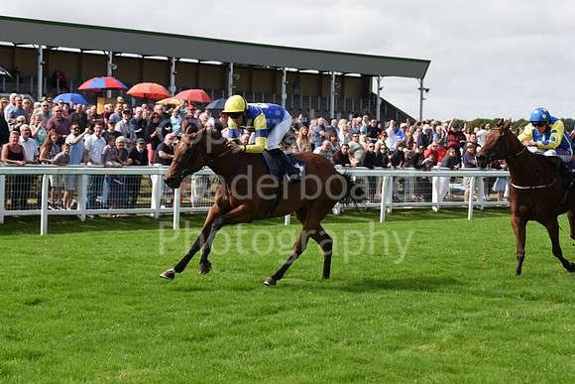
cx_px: 288
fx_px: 1566
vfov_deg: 14.0
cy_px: 192
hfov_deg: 20.8
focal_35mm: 98
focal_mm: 98
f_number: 6.3
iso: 400
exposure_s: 1/1250
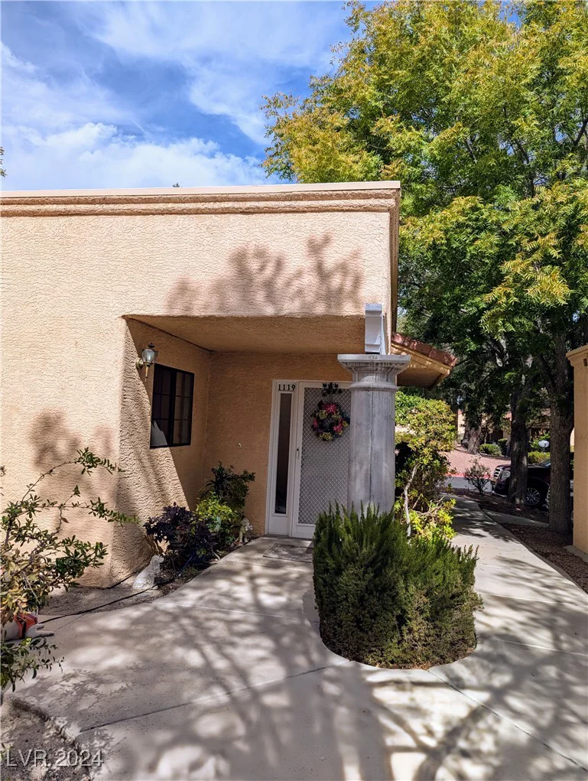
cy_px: 390
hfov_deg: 56.9
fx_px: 542
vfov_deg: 71.5
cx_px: 294
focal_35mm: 24
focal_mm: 6.81
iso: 47
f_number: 1.85
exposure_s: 1/2410
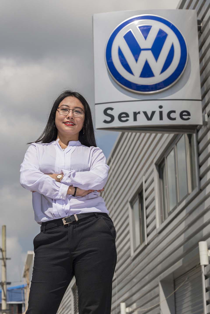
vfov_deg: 20.8
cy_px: 157
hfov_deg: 14.0
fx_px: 857
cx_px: 105
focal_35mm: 98
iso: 100
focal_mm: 98
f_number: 10
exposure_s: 1/200
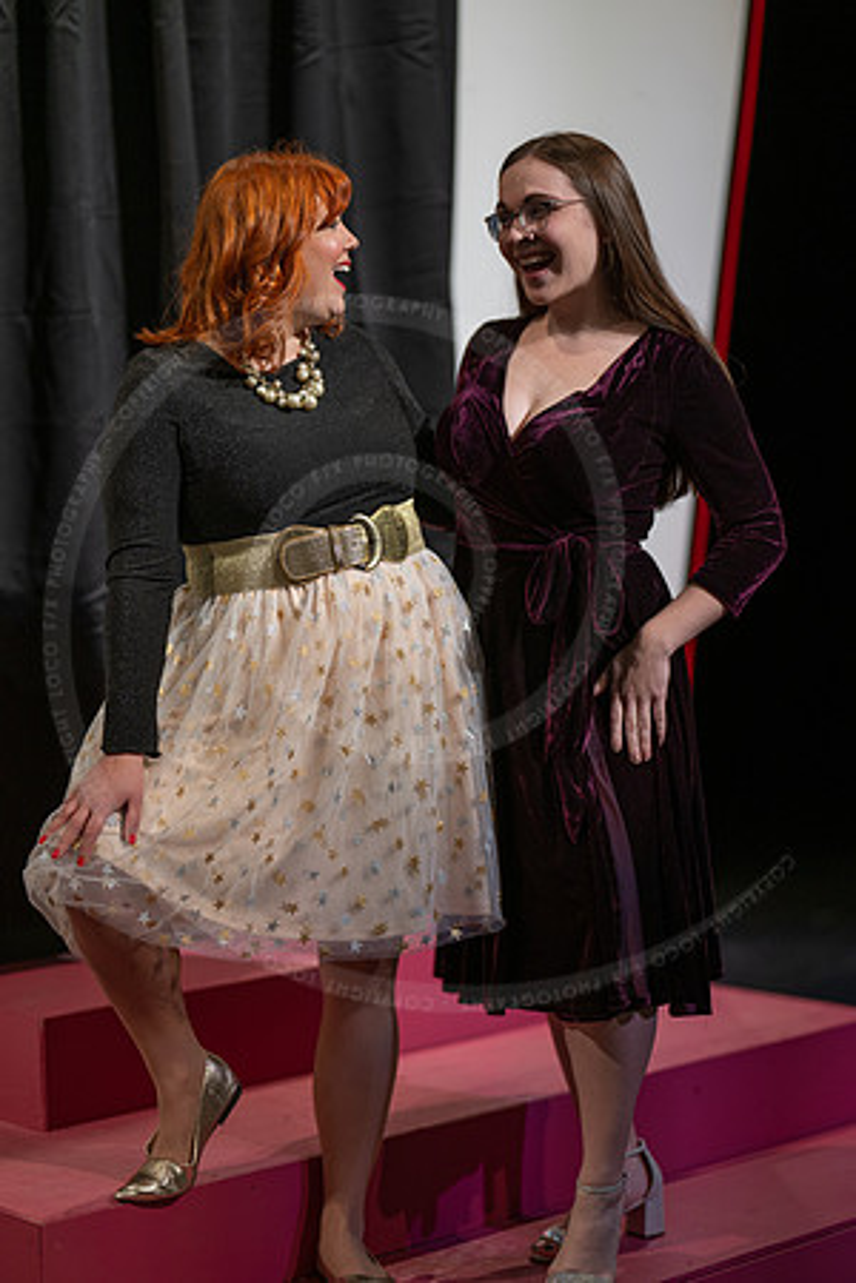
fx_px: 3031
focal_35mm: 85
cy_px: 642
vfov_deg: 23.9
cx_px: 428
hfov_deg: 16.1
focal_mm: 85
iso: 320
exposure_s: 1/800
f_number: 1.2
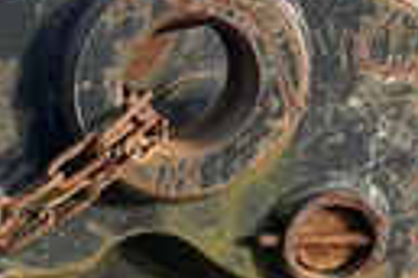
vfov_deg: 15.9
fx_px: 975
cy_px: 281
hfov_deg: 22.9
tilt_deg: -20.5
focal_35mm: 84
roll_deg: +0.5
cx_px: -29
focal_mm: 5.96
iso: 50
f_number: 1.6
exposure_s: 1/374
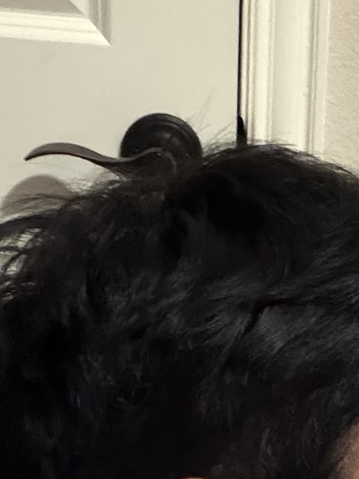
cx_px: 587
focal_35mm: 108
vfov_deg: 17.8
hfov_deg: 12.8
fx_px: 1494
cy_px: 461
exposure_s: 1/15
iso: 800
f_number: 1.9
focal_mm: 2.71
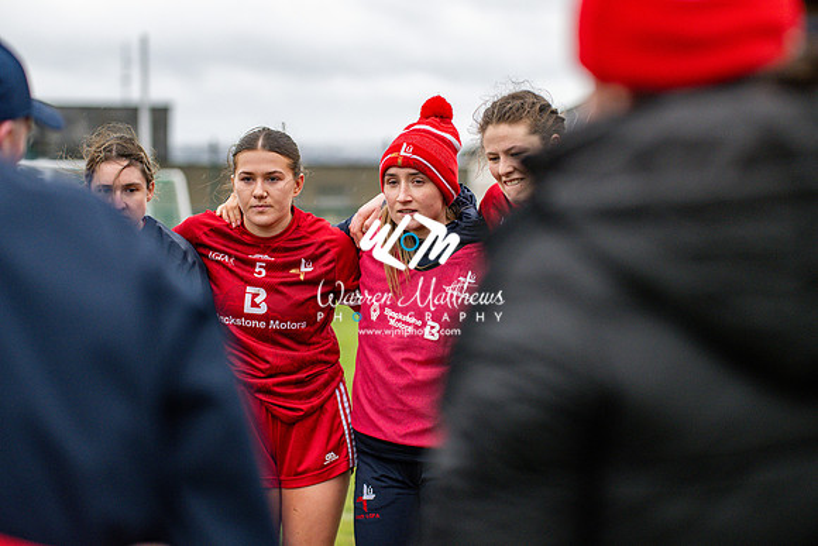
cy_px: 273
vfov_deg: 11.4
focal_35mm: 120
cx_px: 409
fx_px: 2727
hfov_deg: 17.1
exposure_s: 1/400
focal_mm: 120
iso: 1800
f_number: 2.8
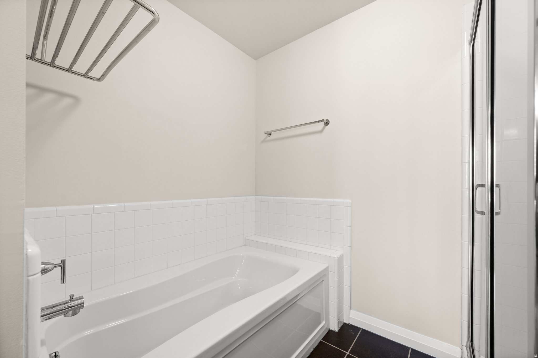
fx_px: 209
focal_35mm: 14
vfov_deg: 81.1
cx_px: 269
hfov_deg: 104.3
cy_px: 179
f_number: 7.1
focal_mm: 14
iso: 500
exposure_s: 1/6
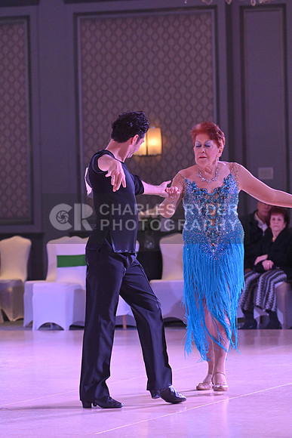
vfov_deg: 11.1
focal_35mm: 185
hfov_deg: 7.4
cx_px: 146
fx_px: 2249
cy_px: 219
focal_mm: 185
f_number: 7.1
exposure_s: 1/400
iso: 5000
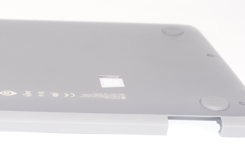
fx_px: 619
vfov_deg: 15.0
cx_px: 37
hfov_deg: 22.0
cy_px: 91
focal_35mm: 91
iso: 500
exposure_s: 1/160
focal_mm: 30
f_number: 6.3
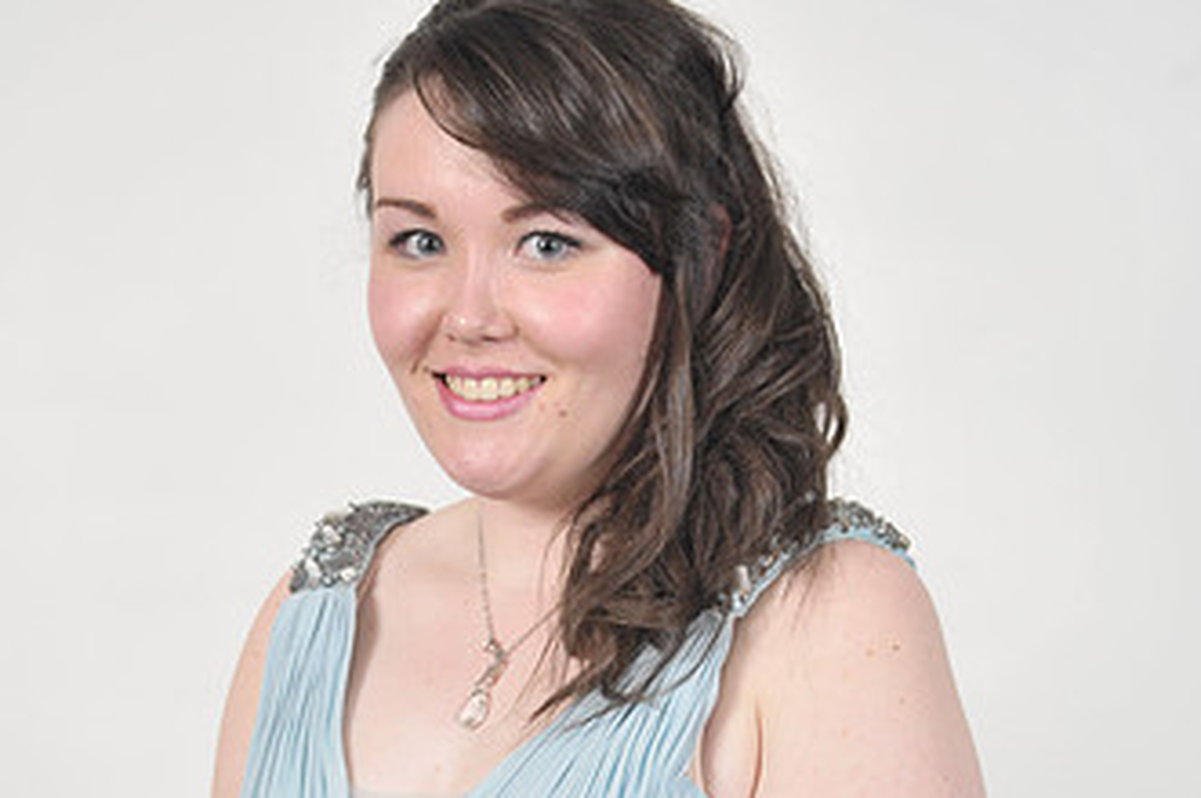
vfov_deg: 9.1
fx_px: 4966
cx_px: 555
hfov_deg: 13.8
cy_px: 783
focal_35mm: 149
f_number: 7.1
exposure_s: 1/160
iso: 1000
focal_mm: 85
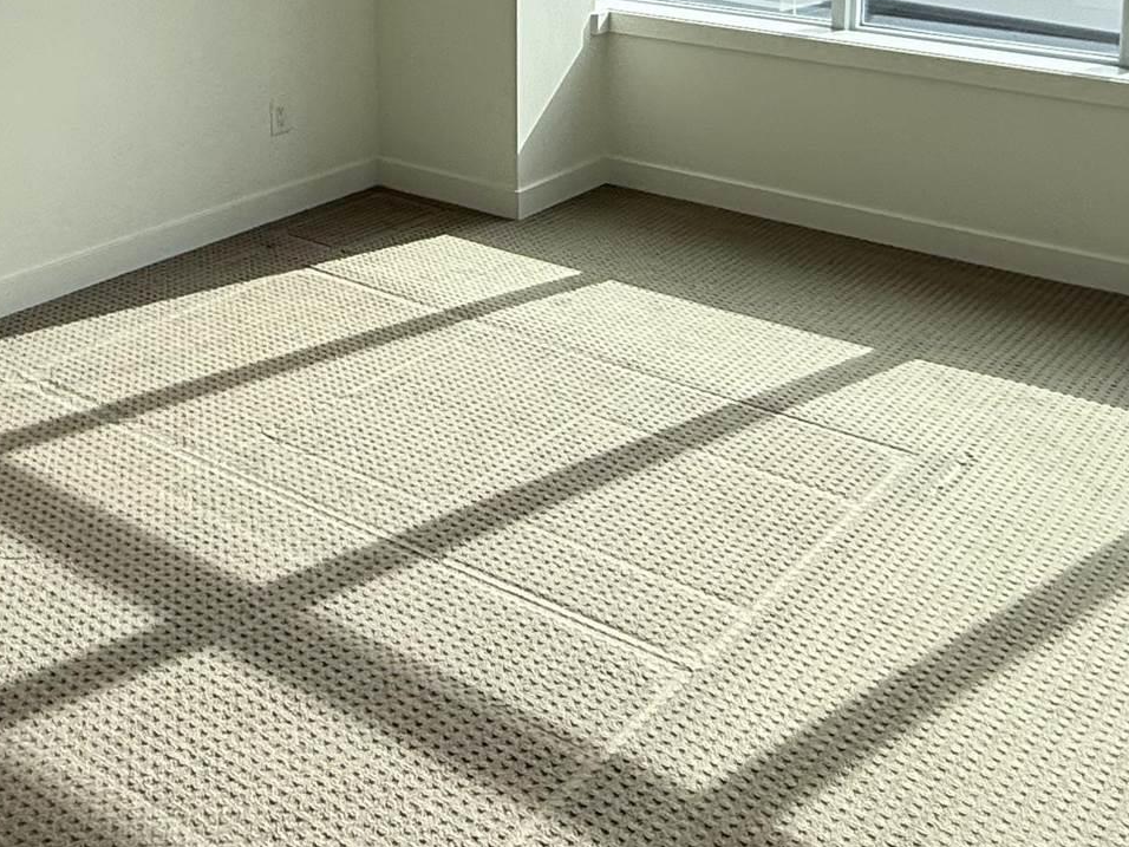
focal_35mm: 45
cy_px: -19
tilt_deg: -6.5
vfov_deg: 29.8
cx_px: 628
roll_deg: +1.4
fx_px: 1468
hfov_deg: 42.0
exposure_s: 1/1211
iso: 64
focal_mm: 2.22
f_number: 2.2
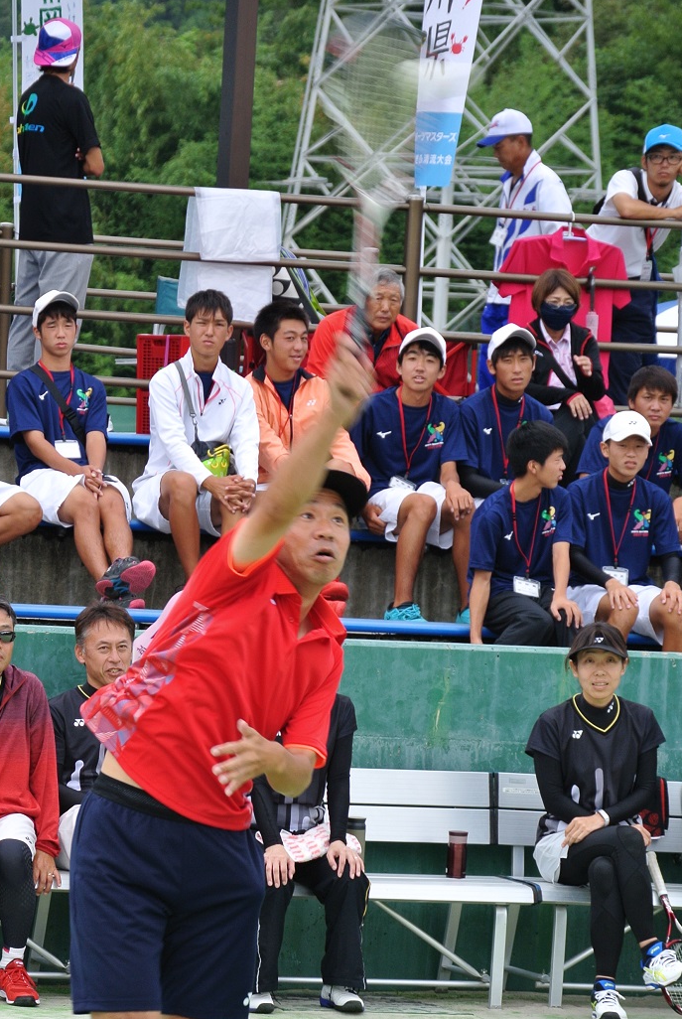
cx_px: 235
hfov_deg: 6.6
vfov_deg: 9.8
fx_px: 5921
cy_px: 723
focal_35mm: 209
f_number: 4.2
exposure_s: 1/200
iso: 100
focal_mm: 53.1
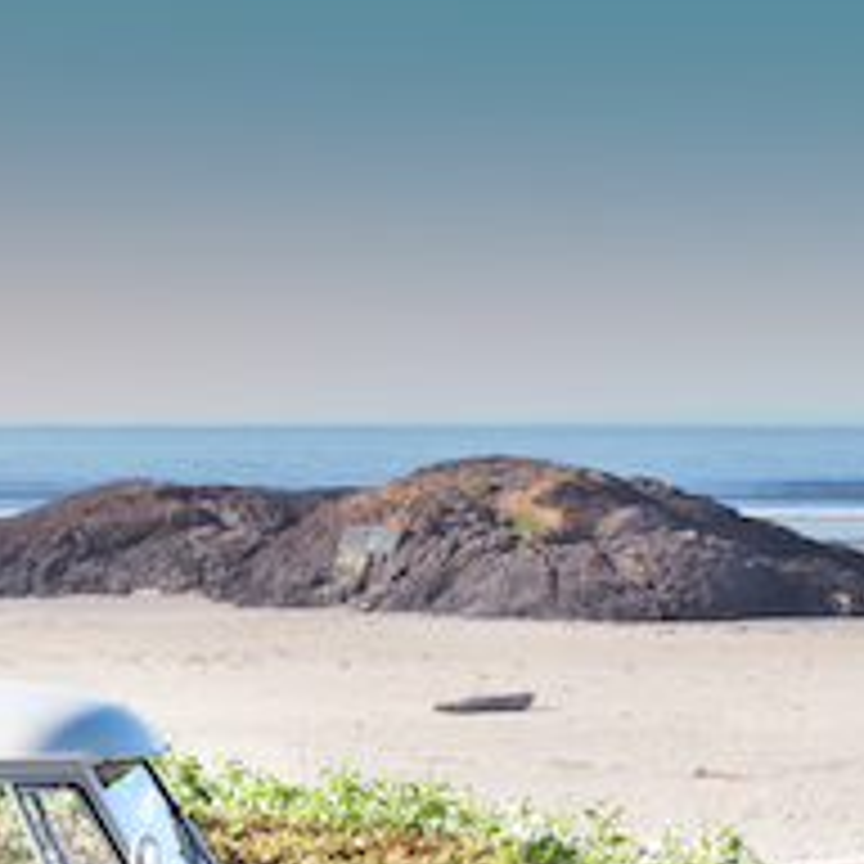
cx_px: 27
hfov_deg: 13.0
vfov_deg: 13.0
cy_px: 790
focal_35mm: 133
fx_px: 3749
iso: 250
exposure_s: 1/160
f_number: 6.3
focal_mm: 25
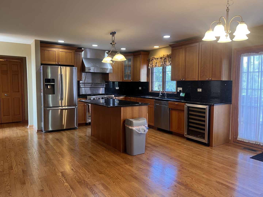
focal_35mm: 26
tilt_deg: -4.5
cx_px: 132
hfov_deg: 67.3
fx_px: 198
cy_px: 98
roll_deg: +0.1
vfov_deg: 53.1
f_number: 1.5
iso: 100
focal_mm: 5.7
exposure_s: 1/60
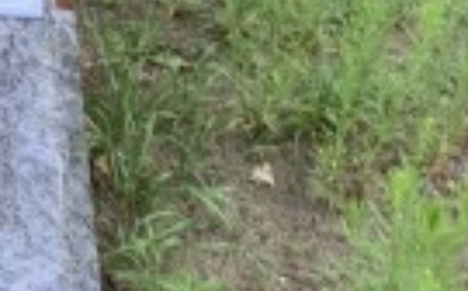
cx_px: -42
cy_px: 62
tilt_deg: -37.3
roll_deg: -0.2
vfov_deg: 9.9
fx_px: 1669
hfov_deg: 15.6
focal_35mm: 131
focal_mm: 4.25
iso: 40
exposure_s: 1/121
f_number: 1.8
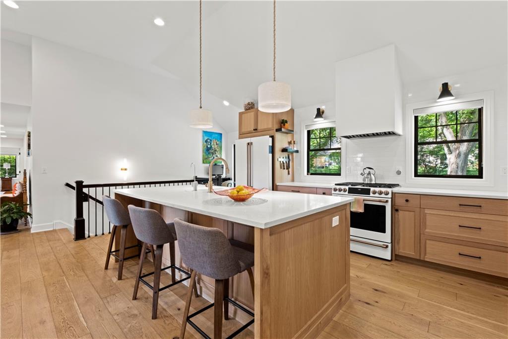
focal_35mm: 15
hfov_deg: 100.4
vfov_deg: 77.3
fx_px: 212
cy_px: 170
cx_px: 254
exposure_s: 1/1.43
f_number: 10
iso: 400
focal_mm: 10
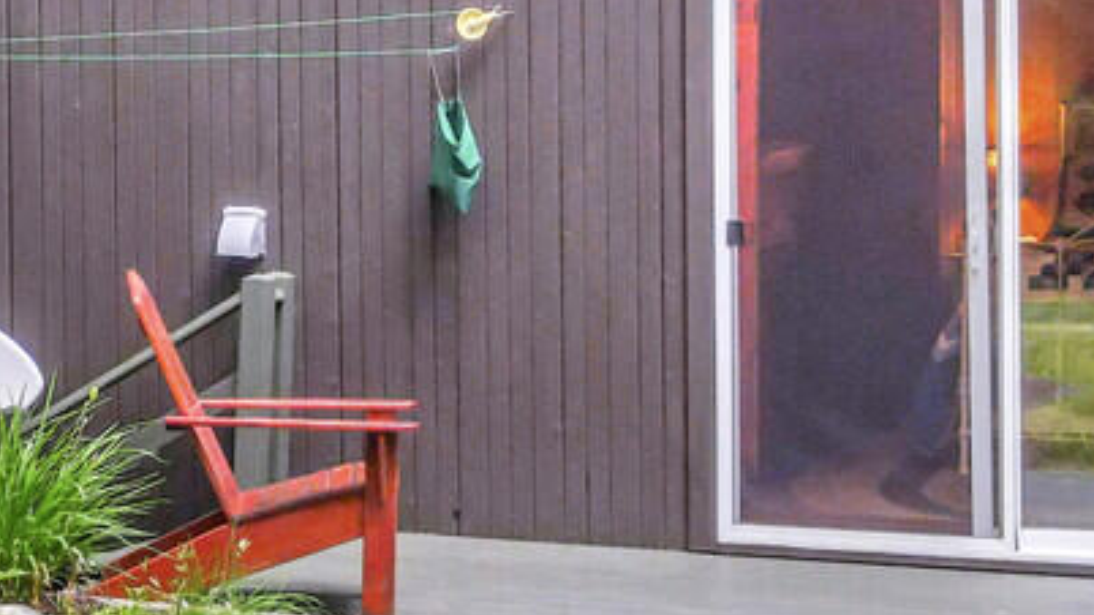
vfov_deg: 11.6
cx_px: 122
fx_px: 3016
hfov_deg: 20.2
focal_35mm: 104
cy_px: 57
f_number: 2.8
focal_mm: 4.5
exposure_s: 1/25
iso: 200
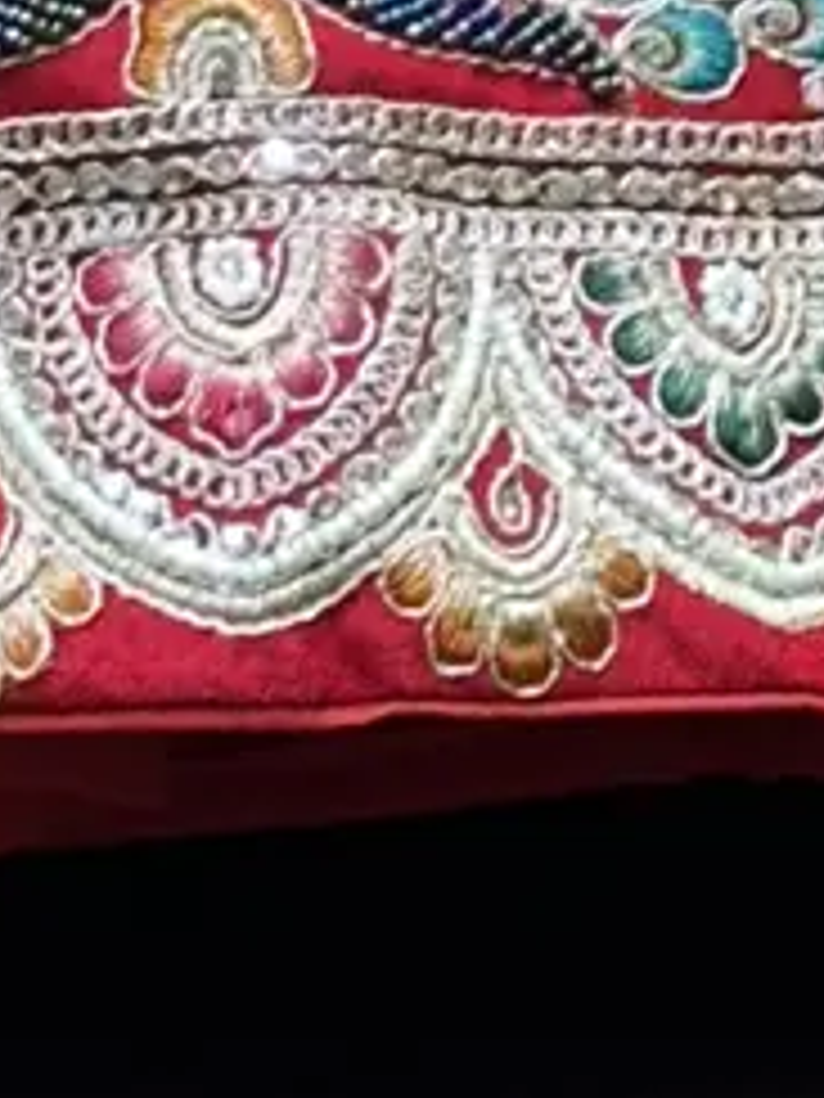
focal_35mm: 315
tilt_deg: -5.7
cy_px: -2020
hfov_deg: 4.7
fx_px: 9998
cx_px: 815
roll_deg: -0.6
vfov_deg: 5.9
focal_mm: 6.86
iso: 64
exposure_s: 1/100
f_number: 1.78
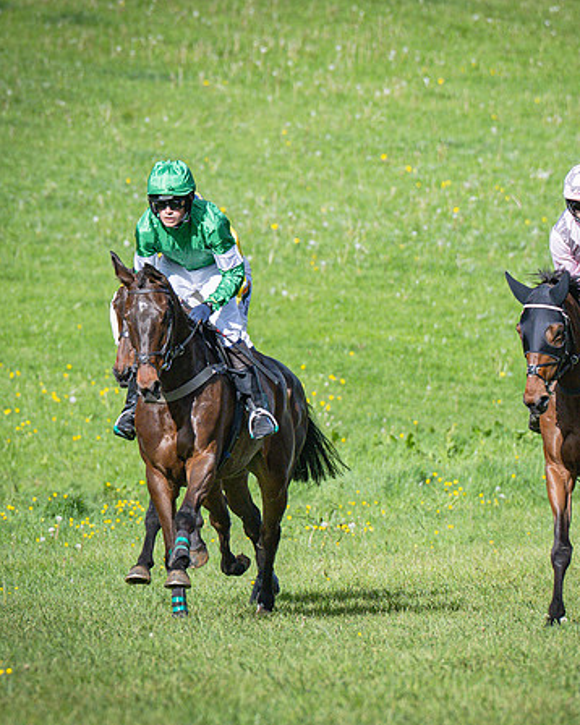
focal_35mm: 606
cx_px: 211
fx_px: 13012
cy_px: 273
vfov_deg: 3.2
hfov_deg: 2.6
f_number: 4
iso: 400
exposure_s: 1/4000
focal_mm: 200
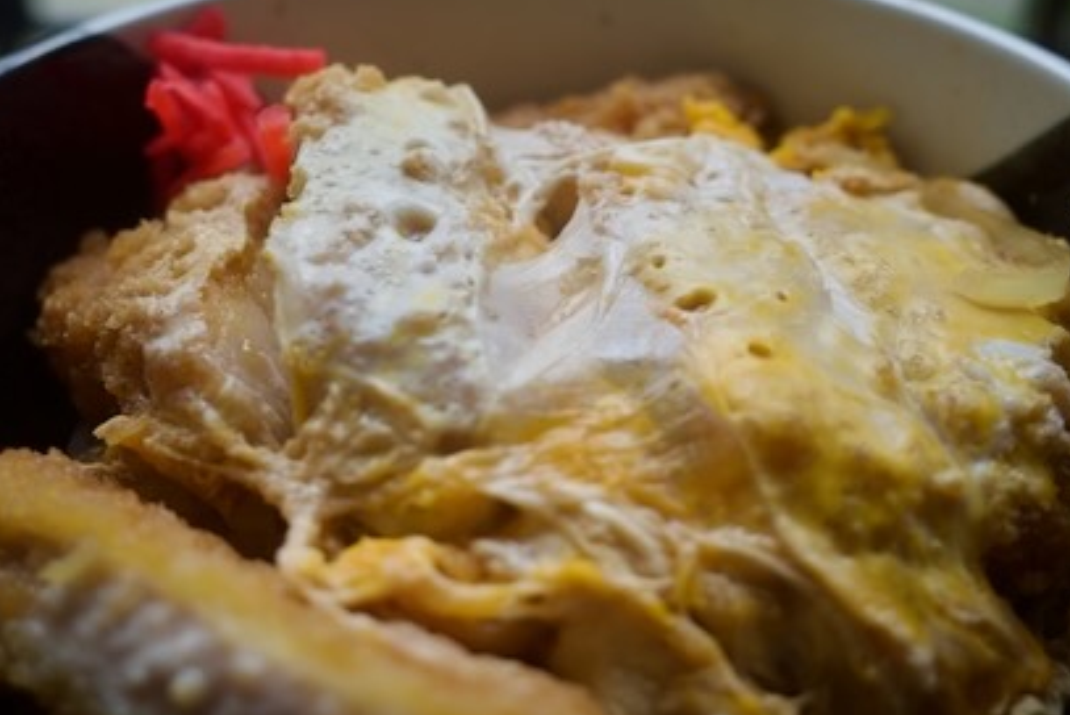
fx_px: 981
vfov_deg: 40.0
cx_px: 518
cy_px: 336
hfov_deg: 57.2
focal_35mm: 33
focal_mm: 18.3
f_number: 3.5
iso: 100
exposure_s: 1/160
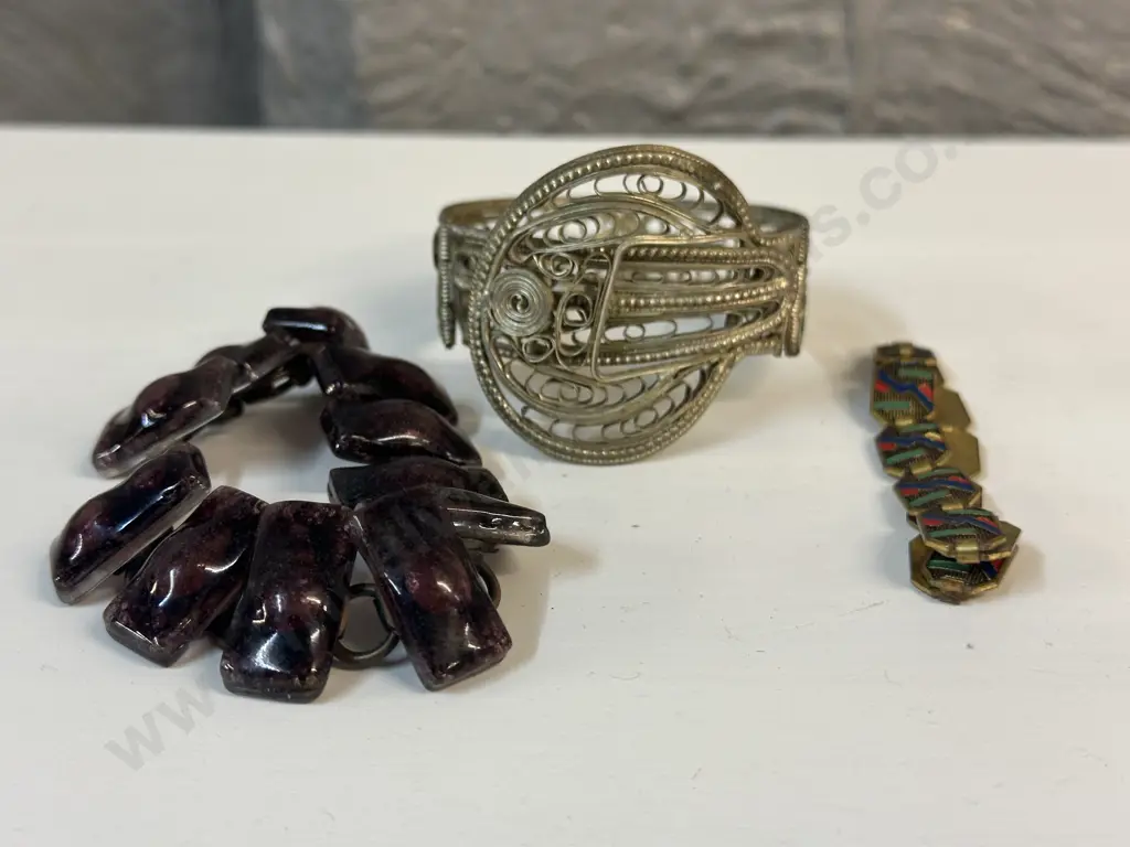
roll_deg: -0.4
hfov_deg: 39.7
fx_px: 1567
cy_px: 424
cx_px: 565
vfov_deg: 30.3
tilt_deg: -27.3
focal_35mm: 48
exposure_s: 1/50
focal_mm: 6.86
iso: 80
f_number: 1.78
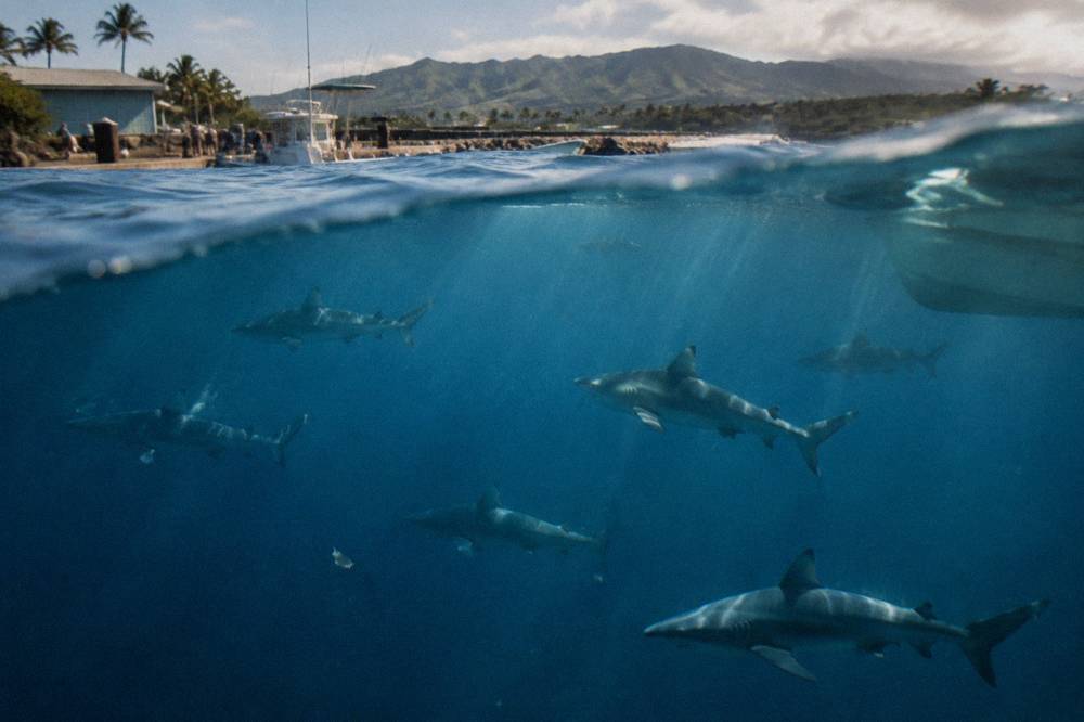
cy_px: 361
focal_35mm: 40
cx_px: 542
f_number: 11
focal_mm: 40
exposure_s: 1/80
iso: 320
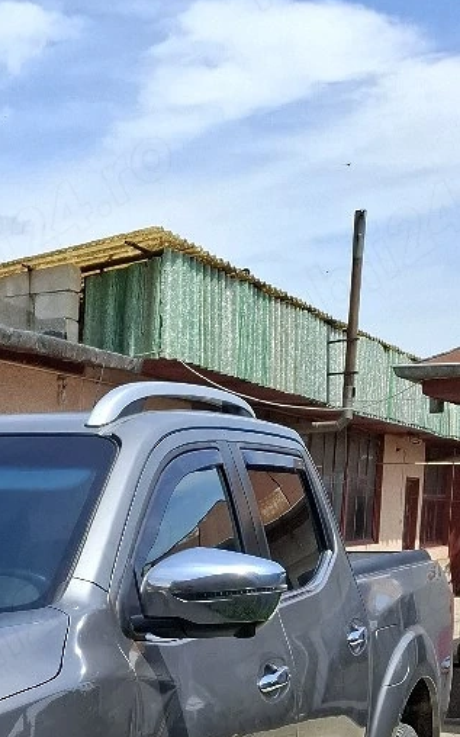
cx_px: -264
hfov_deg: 17.8
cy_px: 687
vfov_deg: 30.4
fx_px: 1285
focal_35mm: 64
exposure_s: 1/1667
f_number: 1.8
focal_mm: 5.54
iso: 50
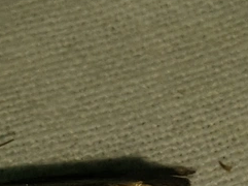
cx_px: 46
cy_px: 224
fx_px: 494
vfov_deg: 19.9
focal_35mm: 69
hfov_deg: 27.6
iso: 50
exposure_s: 1/1044
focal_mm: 4.3
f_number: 2.4
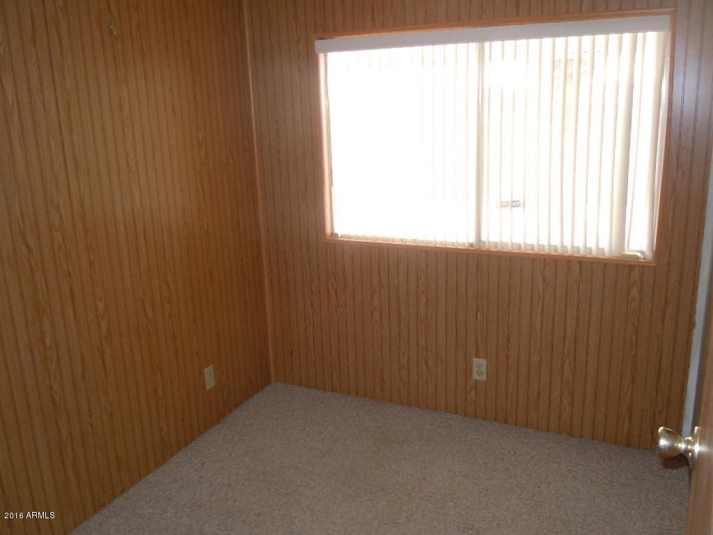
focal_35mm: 30
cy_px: 268
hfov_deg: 60.0
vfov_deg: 46.8
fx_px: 618
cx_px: 356
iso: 250
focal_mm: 5.4
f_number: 3.5
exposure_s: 1/30
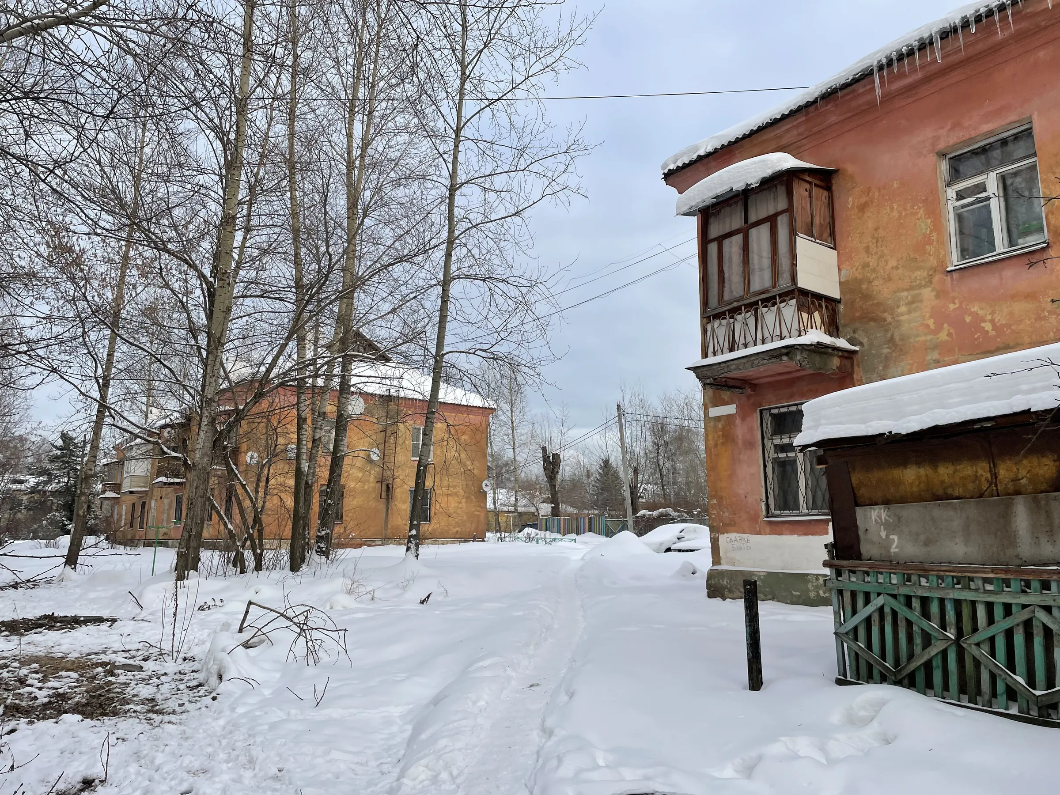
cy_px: 398
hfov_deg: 67.3
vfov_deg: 53.1
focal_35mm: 26
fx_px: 796
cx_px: 530
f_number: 1.6
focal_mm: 4.2
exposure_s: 1/1595
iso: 32
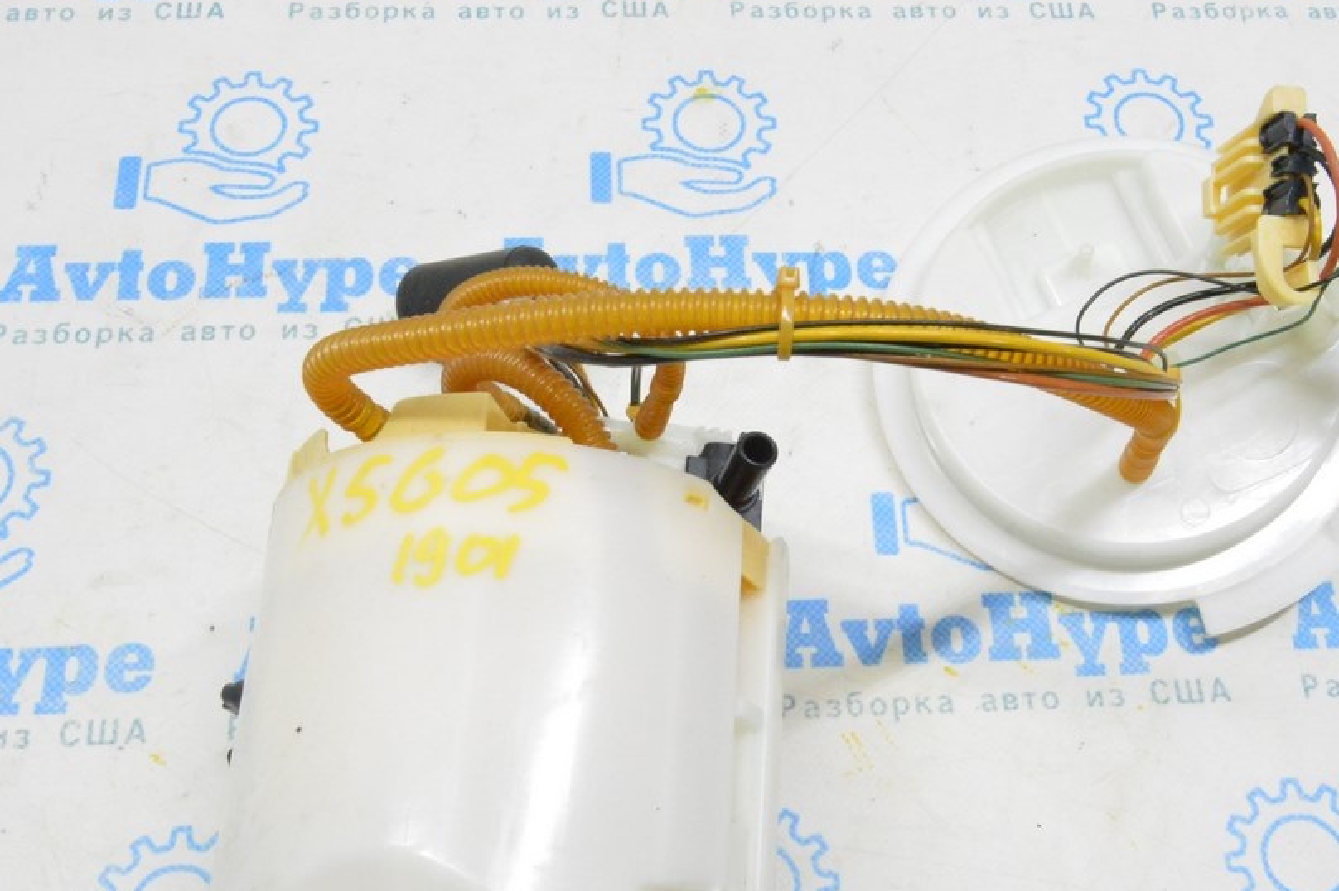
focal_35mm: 38
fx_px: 1413
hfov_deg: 50.6
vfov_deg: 35.0
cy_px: 513
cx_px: 729
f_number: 20
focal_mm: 20
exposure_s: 1/20
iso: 6400
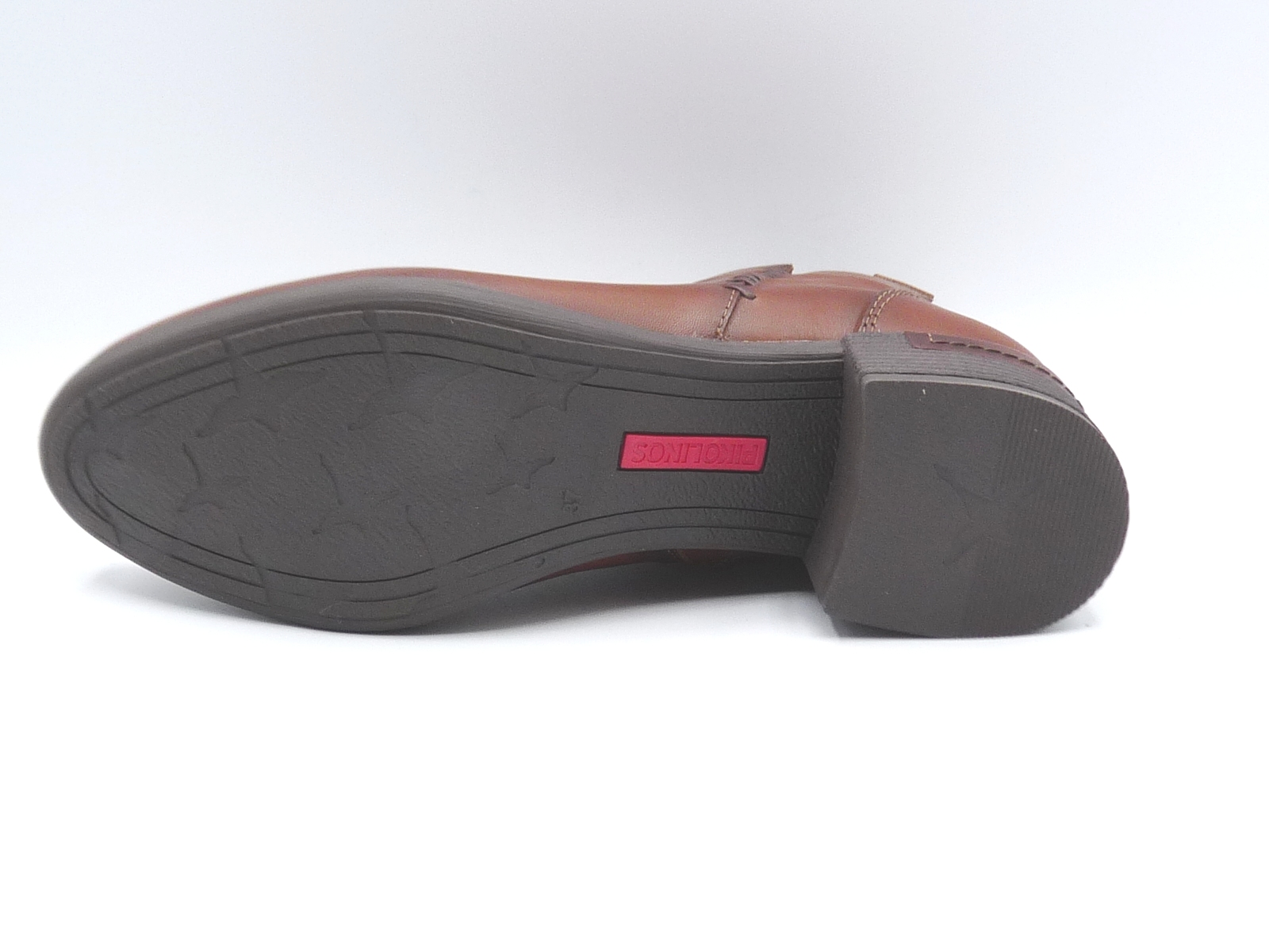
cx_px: 634
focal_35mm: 48
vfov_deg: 30.3
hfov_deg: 39.7
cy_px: 476
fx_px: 1760
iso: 100
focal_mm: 4.8
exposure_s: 1/160
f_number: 4
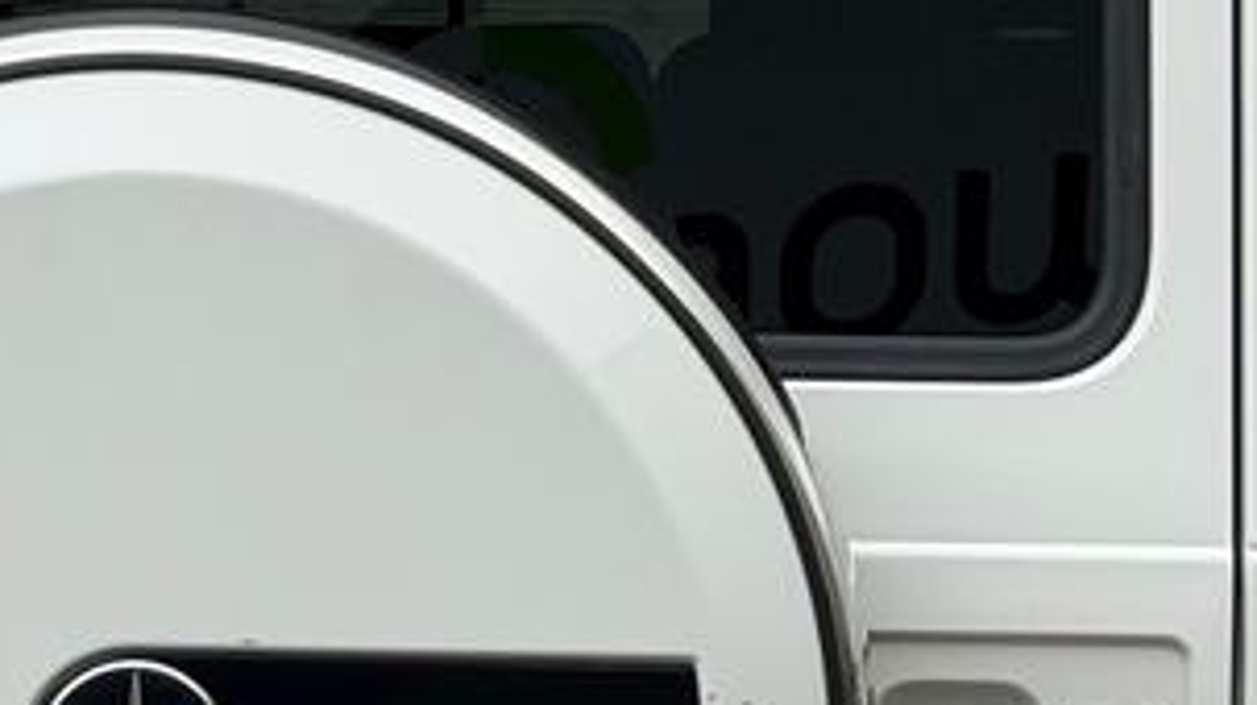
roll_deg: -0.8
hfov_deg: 9.7
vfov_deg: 5.5
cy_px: 431
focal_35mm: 221
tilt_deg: -3.3
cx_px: 311
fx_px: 7362
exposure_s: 1/1931
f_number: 1.78
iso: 64
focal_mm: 6.76
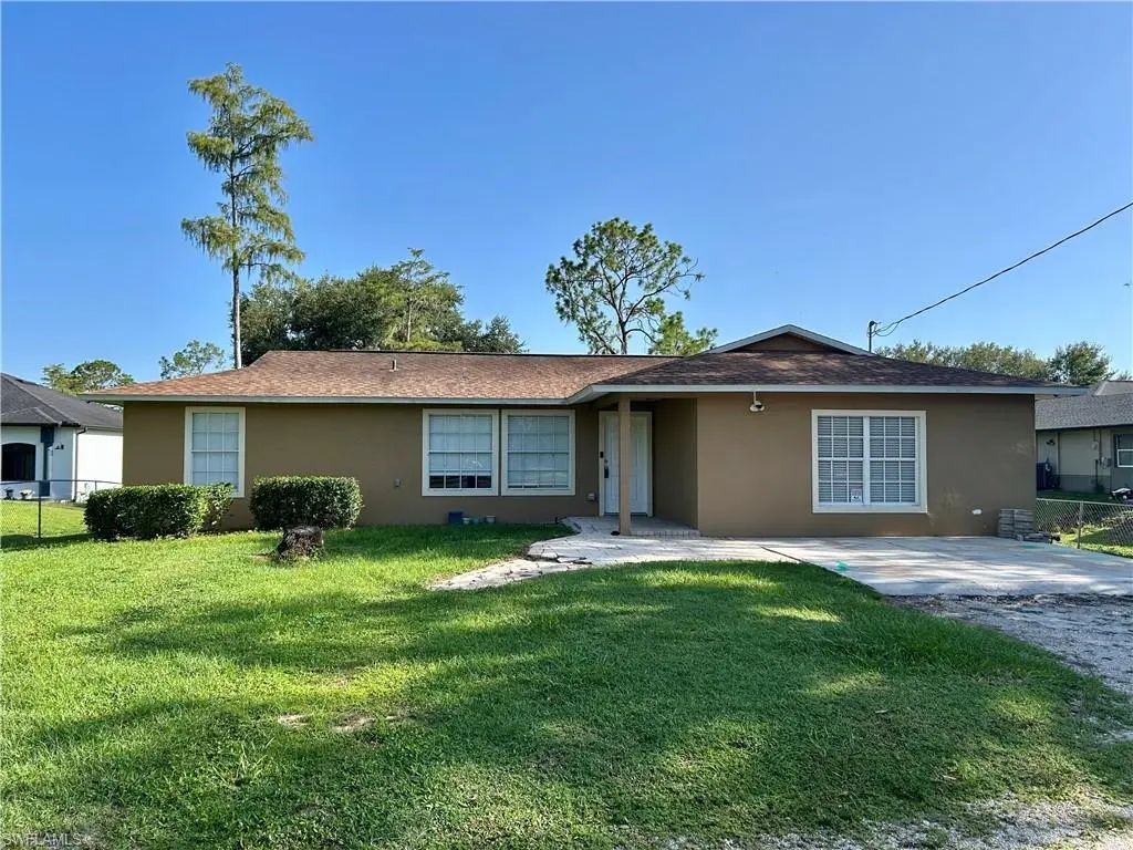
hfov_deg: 67.3
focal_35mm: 26
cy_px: 425
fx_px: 851
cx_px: 566
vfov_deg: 53.1
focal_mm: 5.7
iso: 50
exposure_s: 1/2695
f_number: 1.5
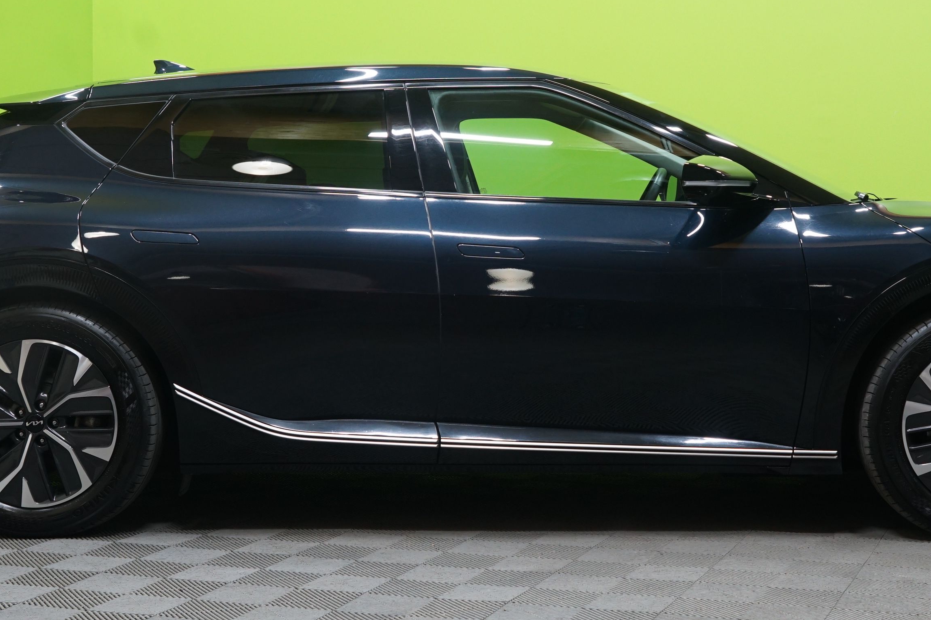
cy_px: 247
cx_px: 512
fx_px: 1732
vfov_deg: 20.3
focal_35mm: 67
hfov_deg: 30.1
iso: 800
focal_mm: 39
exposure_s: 1/20
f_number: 5.6
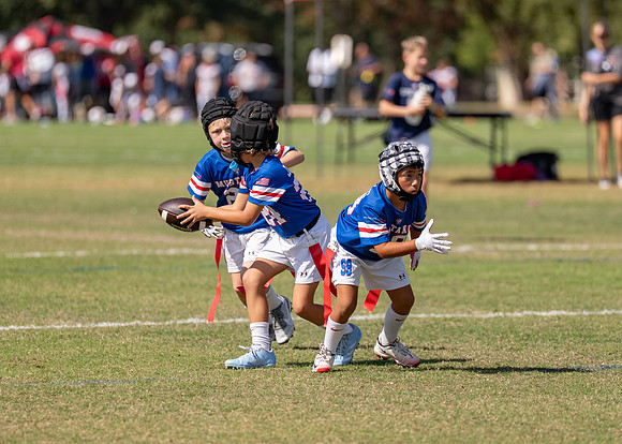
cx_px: 380
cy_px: 238
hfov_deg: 5.2
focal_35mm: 385
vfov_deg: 3.7
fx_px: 6807
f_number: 2.8
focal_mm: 200
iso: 100
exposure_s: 1/2000
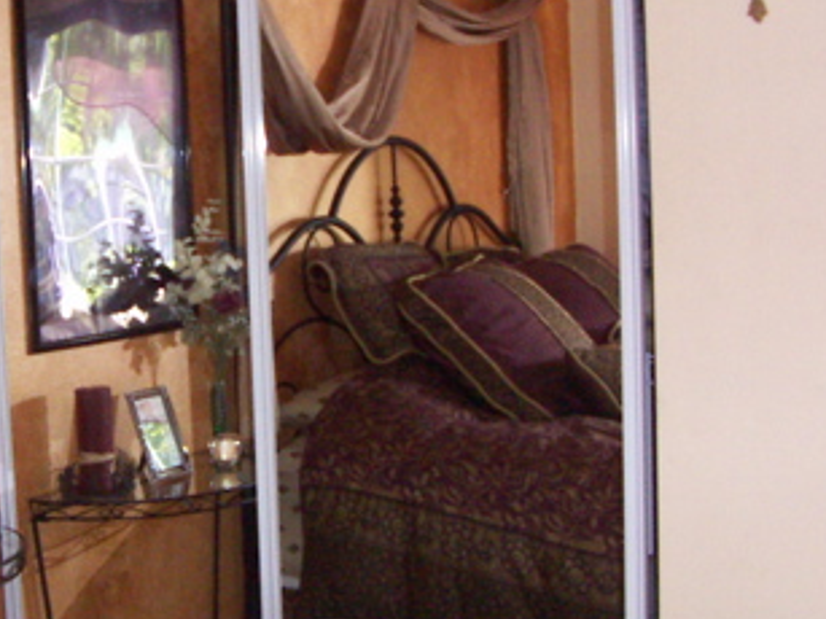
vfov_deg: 19.6
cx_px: 188
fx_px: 1789
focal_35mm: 75
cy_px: 310
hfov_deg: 25.6
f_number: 2.8
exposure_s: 1/50
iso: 200
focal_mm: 4.7
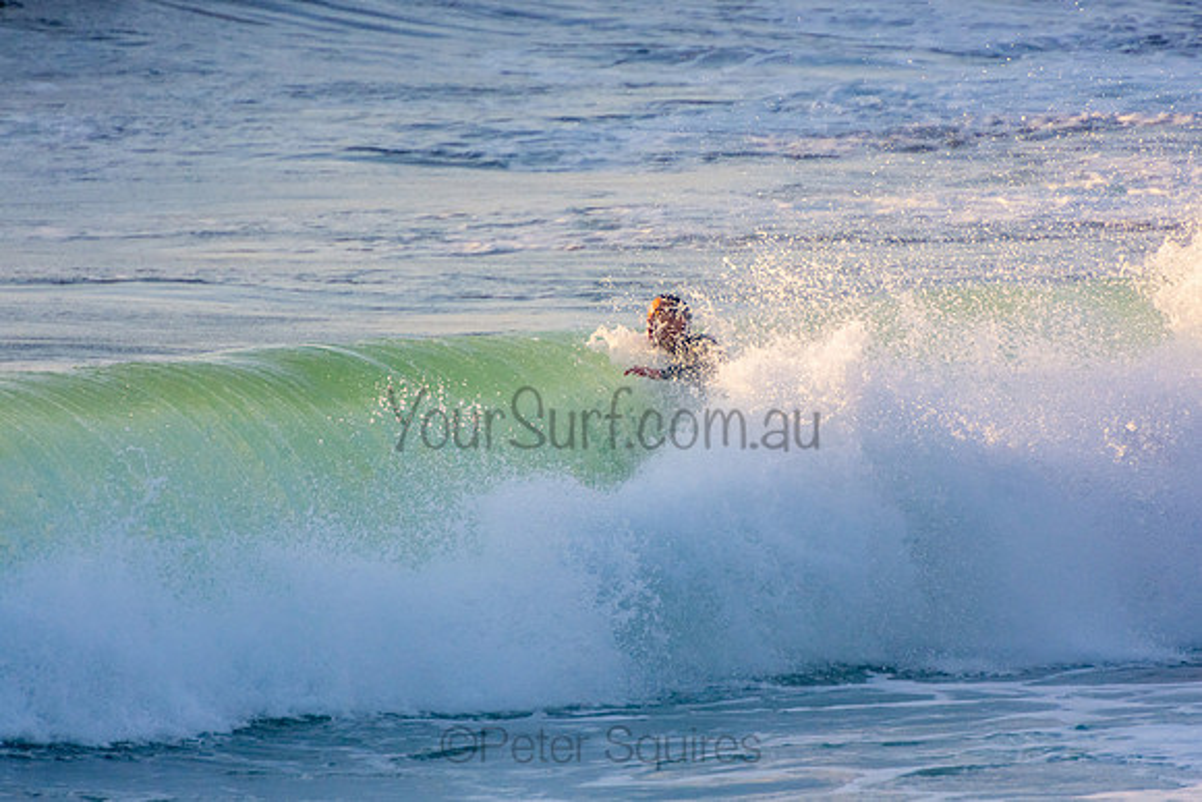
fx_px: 20750
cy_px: 401
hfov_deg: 3.3
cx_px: 601
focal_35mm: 621
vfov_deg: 2.2
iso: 640
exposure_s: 1/1250
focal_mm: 400
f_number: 5.6
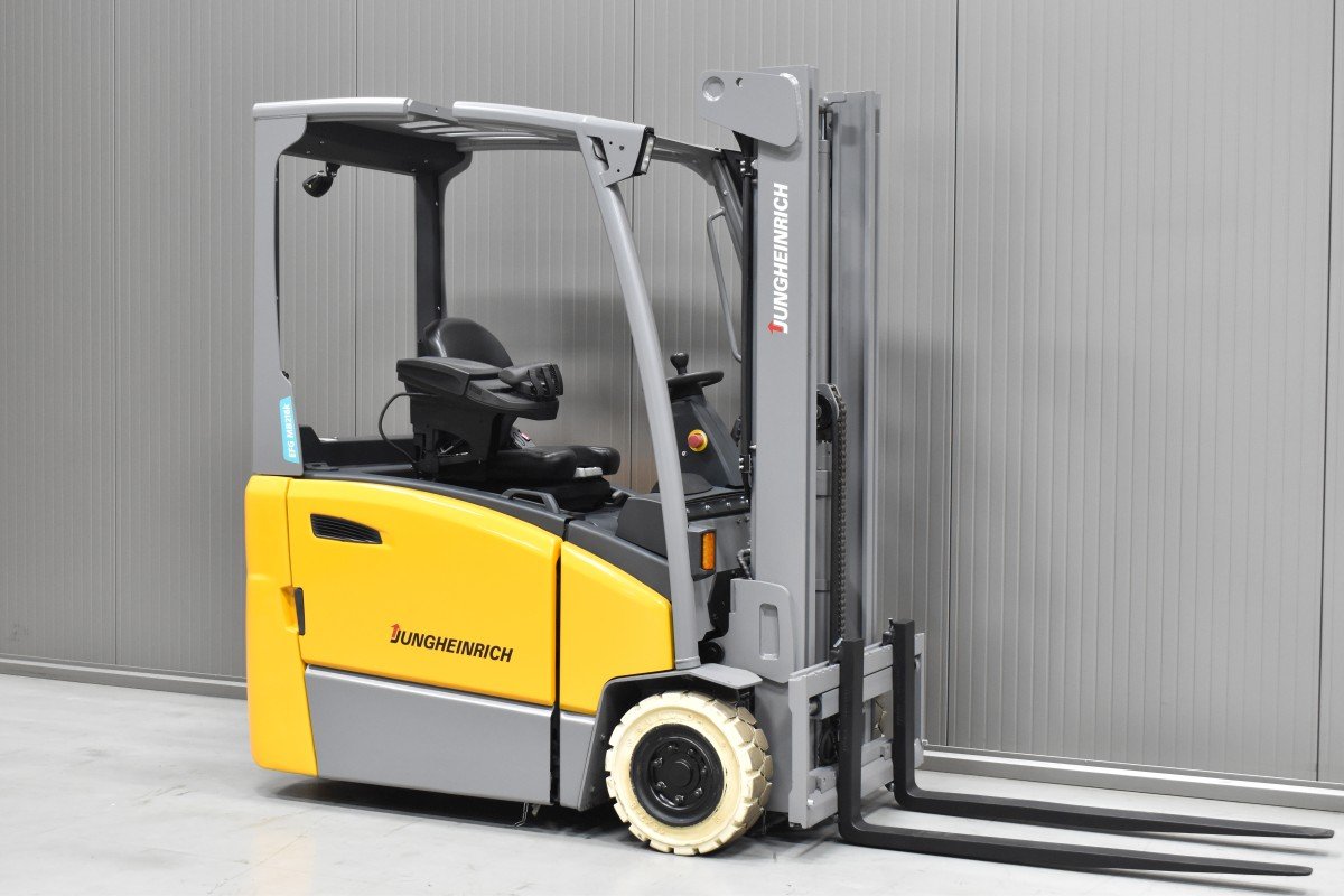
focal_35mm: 51
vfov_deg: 26.5
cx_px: 672
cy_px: 448
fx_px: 1904
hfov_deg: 38.9
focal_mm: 34
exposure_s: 1/25
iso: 1600
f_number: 6.3
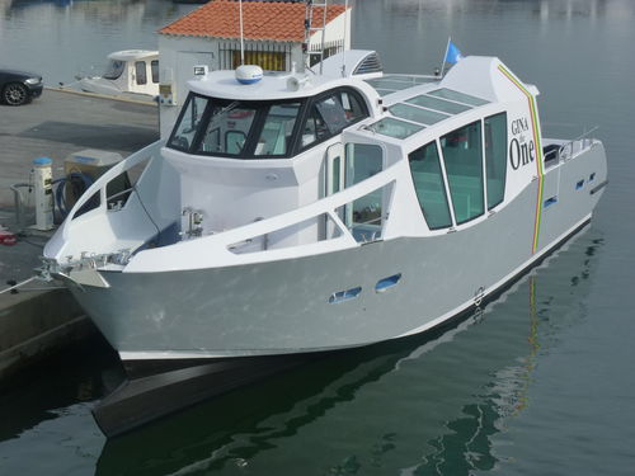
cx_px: 318
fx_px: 1321
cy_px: 238
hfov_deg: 27.0
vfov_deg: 20.4
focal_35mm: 72
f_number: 6.3
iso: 125
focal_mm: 12.8
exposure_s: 1/400
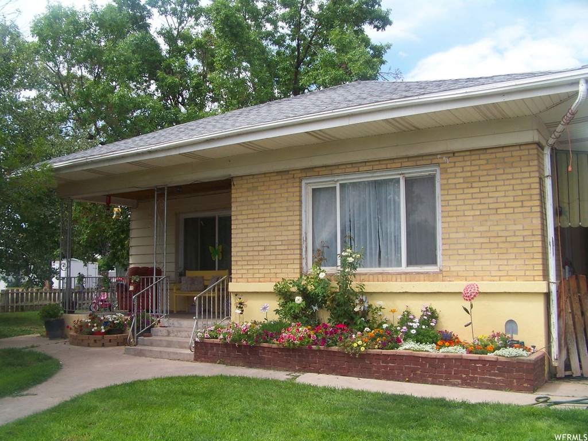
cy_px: 220
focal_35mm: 36
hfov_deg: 51.4
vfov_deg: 39.7
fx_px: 612
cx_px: 294
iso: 64
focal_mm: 5.85
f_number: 6.3
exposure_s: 1/125
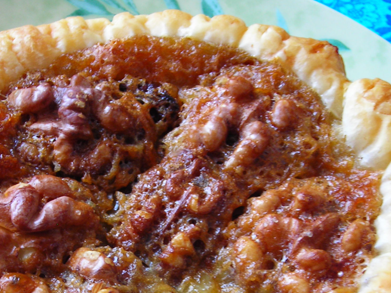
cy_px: 226
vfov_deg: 20.3
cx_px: 138
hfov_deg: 26.9
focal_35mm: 72
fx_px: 813
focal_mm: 6.8
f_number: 3.3
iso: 60
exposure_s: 1/4
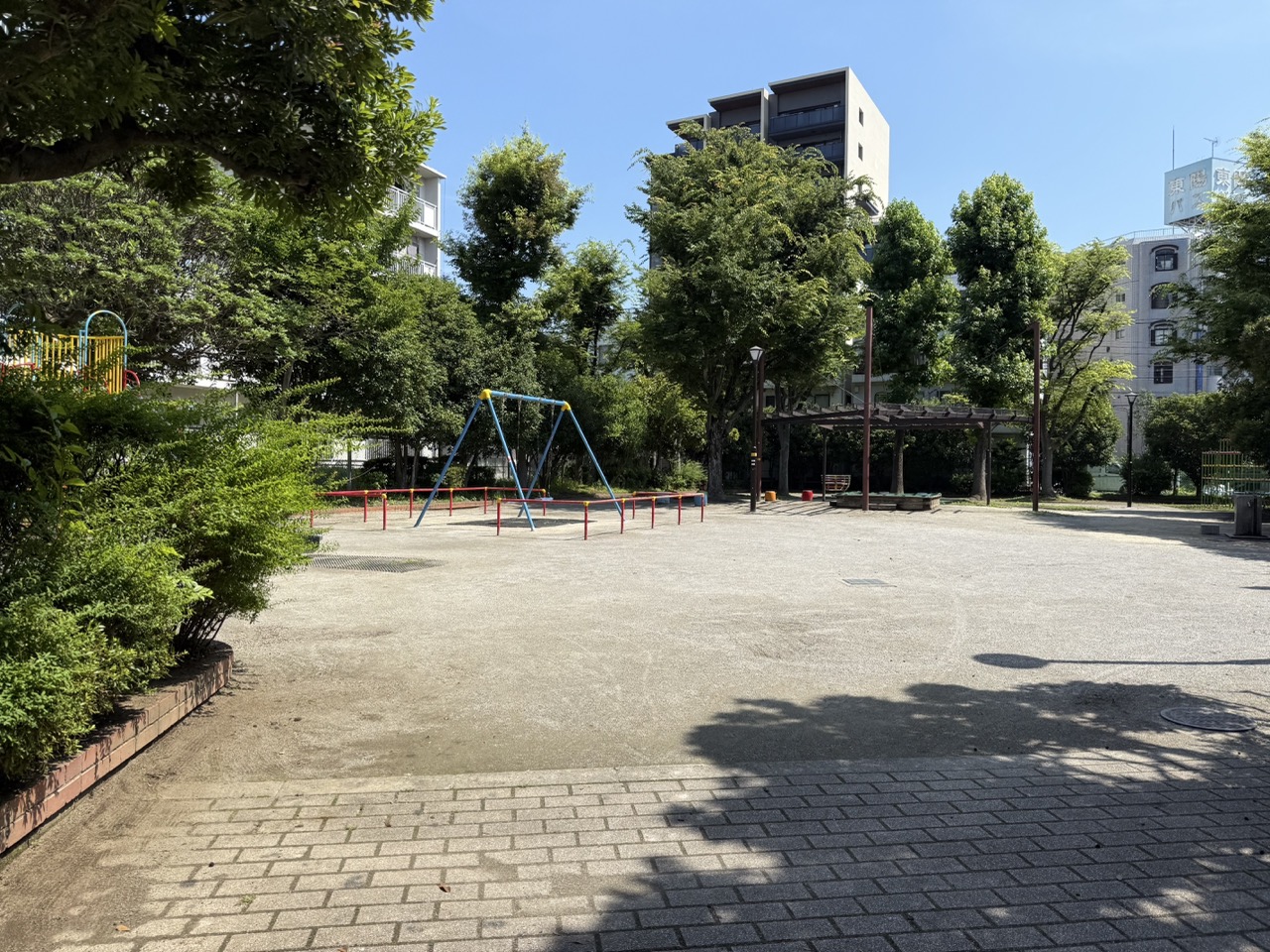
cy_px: 476
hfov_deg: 71.6
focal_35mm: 24
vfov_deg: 56.8
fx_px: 881
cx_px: 635
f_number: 1.78
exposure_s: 1/3279
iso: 80
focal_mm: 6.76
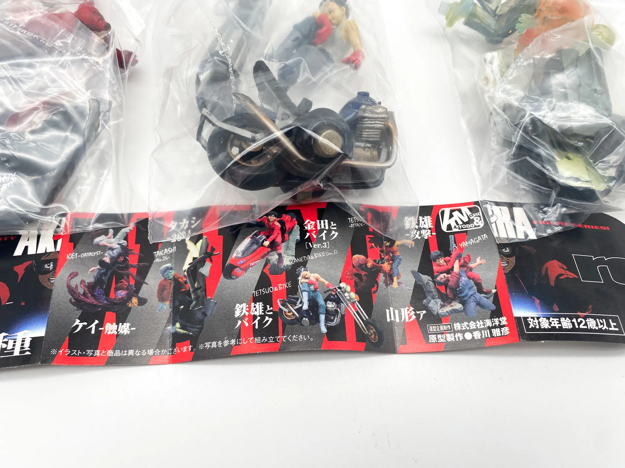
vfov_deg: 53.1
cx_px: 312
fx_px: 469
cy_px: 234
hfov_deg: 67.3
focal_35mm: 26
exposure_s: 1/180
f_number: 1.8
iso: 32
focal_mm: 4.25
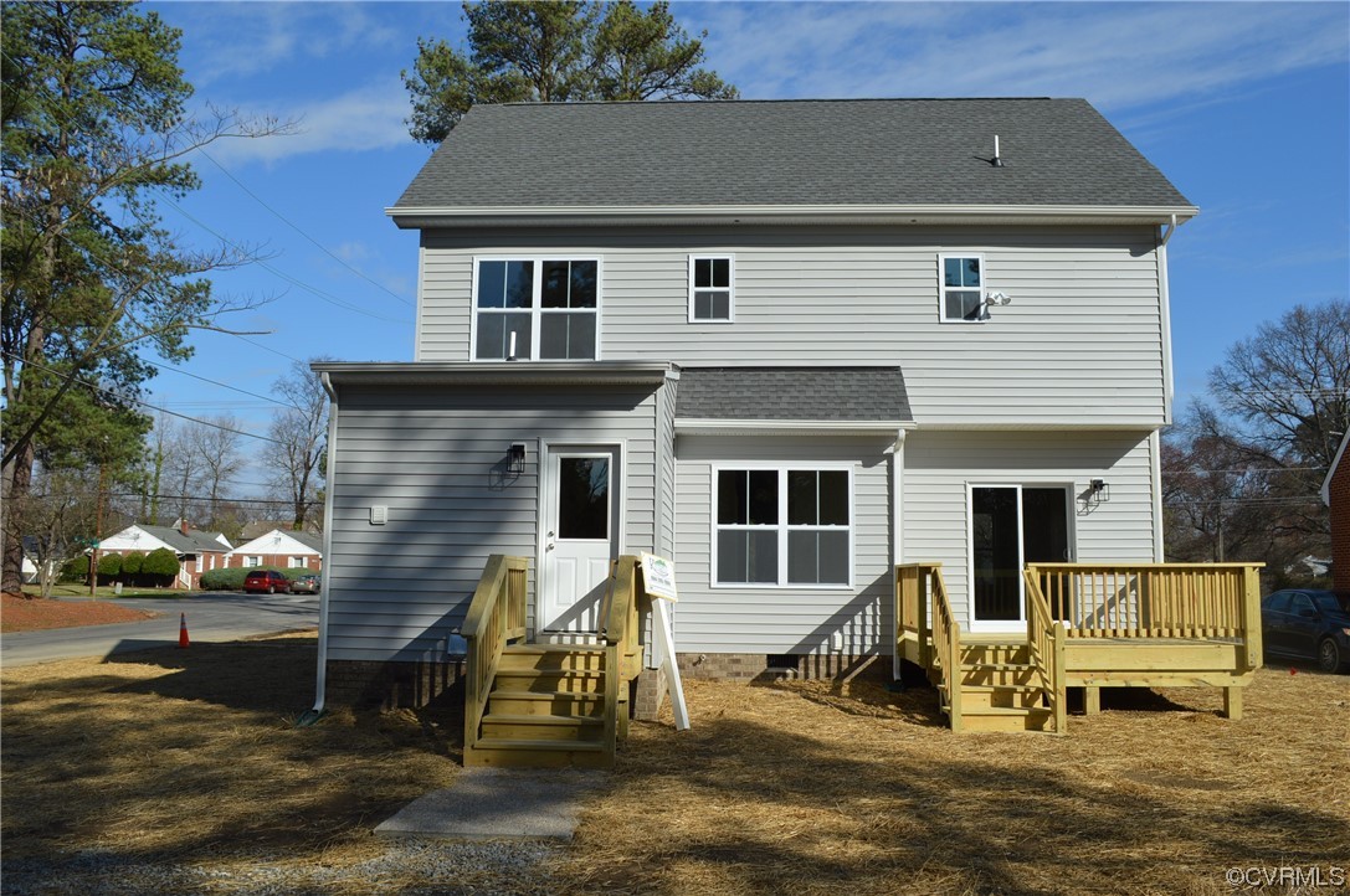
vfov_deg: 47.8
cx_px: 675
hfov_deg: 67.4
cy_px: 448
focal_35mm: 27
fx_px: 1011
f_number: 9
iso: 100
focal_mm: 18
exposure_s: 1/320
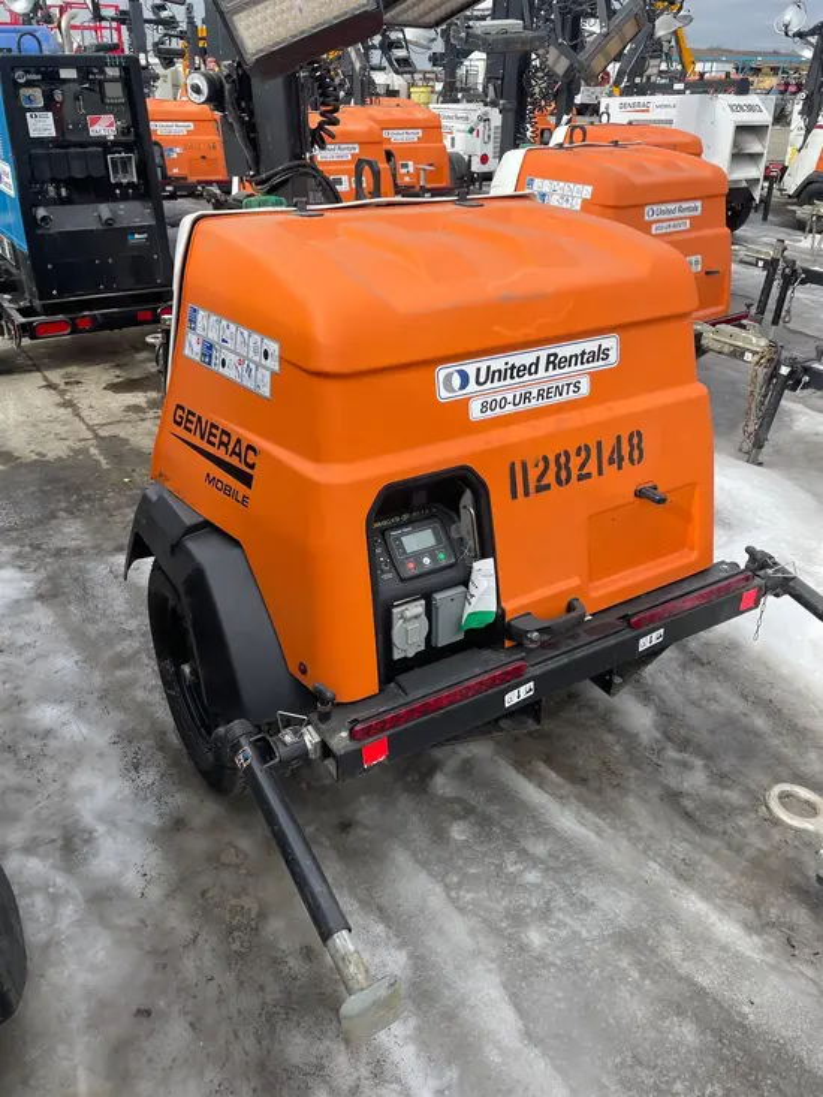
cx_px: 412
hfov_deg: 53.1
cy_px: 548
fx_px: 824
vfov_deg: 67.3
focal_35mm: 26
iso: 32
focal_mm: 4.2
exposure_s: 1/1618
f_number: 1.6
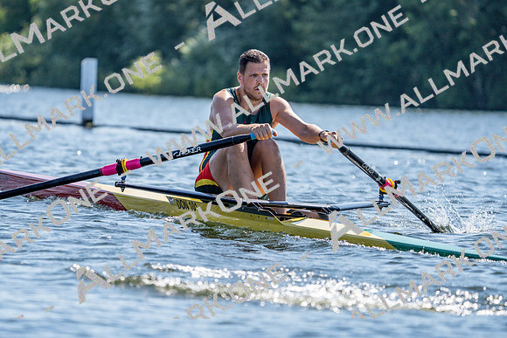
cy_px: 169
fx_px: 4522
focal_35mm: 321
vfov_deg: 4.3
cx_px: 254
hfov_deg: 6.4
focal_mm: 321
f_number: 6.3
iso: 320
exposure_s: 1/1600
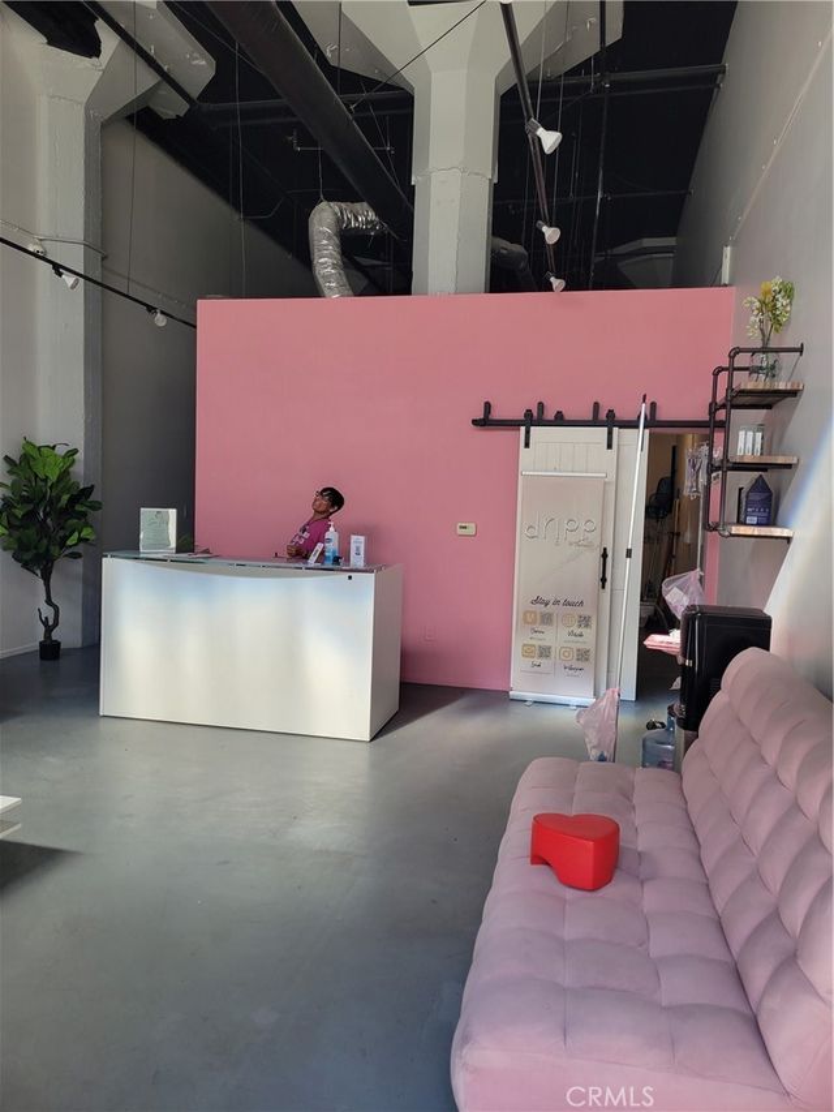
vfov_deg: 67.3
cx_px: 417
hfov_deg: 53.1
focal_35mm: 26
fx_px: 835
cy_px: 556
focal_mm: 5.4
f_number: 1.8
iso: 64
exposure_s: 1/120
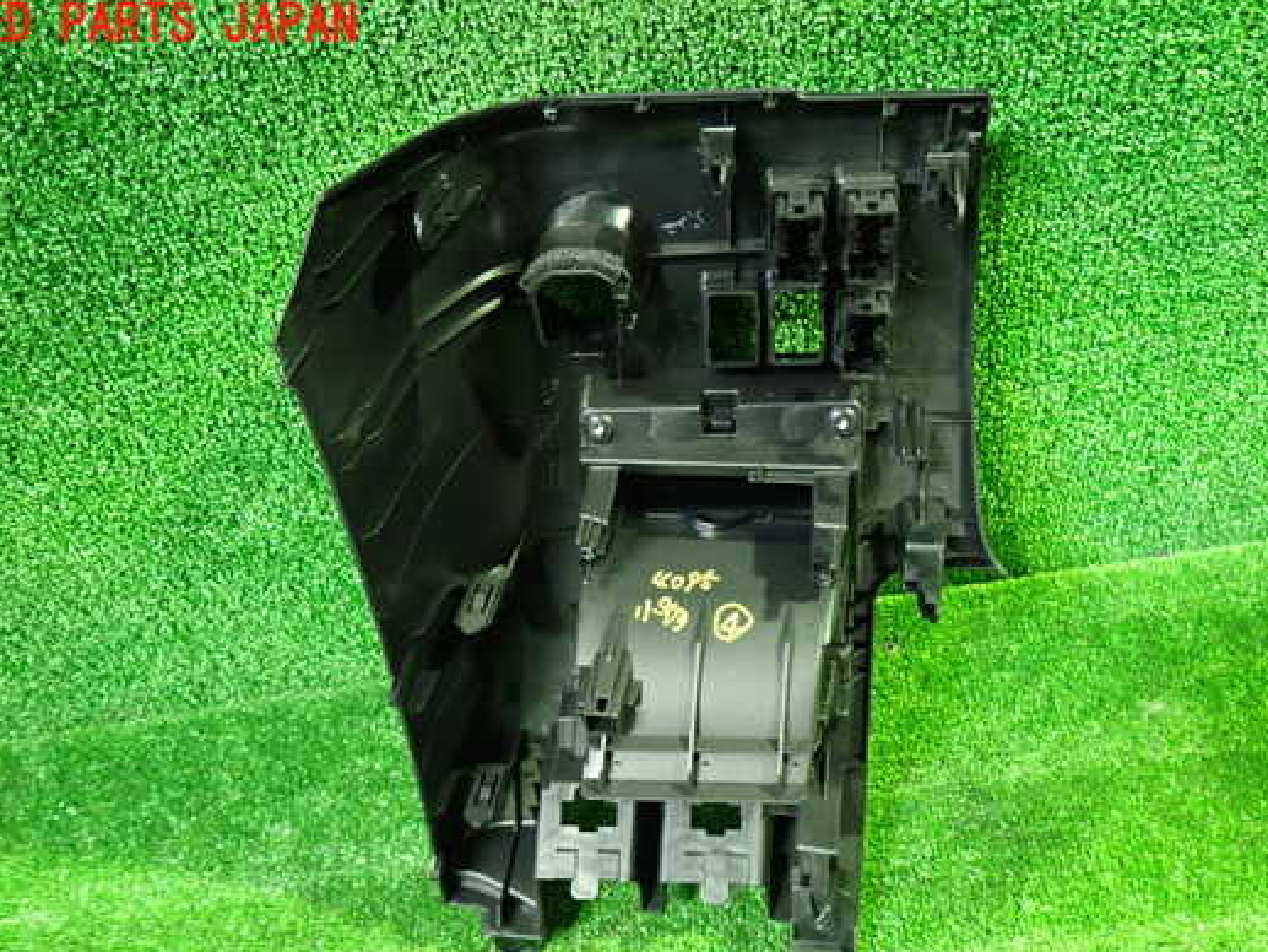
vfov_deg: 48.1
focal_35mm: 29
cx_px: 647
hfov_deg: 61.6
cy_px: 547
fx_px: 1063
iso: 800
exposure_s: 1/20
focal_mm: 4.5
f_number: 2
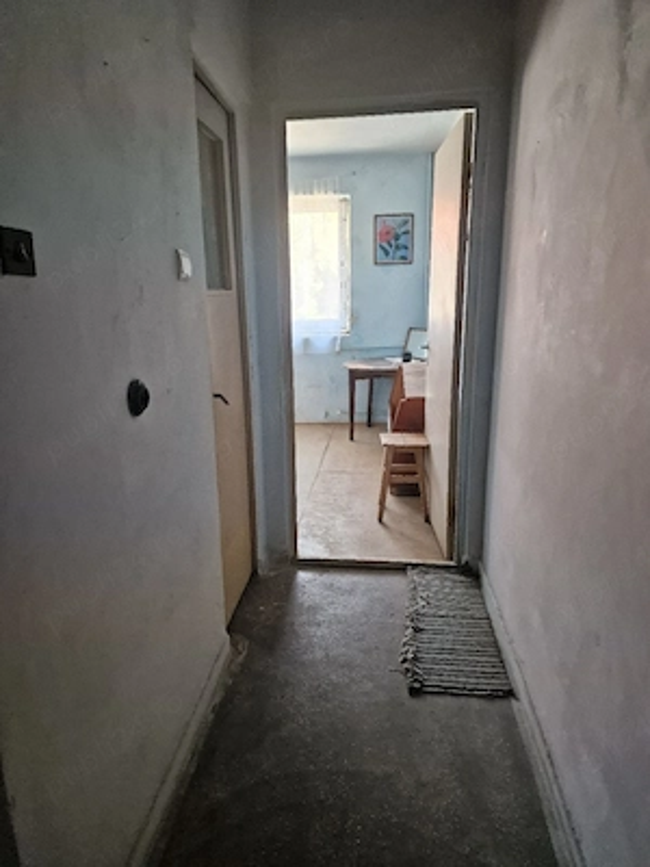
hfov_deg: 58.9
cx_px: 325
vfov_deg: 73.9
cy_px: 434
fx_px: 576
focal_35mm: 23
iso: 500
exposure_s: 1/120
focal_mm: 6.4
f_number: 1.8
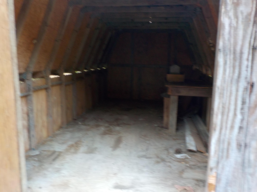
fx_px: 223
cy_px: 96
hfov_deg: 60.0
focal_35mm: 30
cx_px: 128
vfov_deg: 46.8
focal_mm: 4.1
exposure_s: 1/30
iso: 200
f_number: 3.3
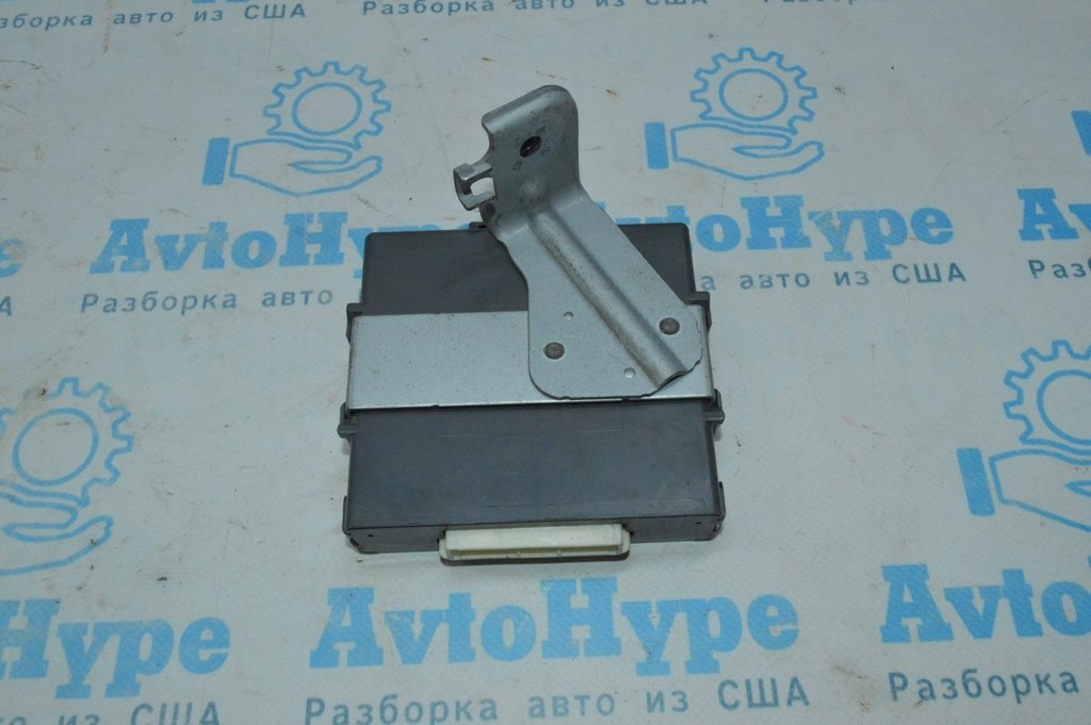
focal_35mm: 33
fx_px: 999
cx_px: 546
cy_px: 362
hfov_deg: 57.3
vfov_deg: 39.9
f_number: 16
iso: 4000
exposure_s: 1/200
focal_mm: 22
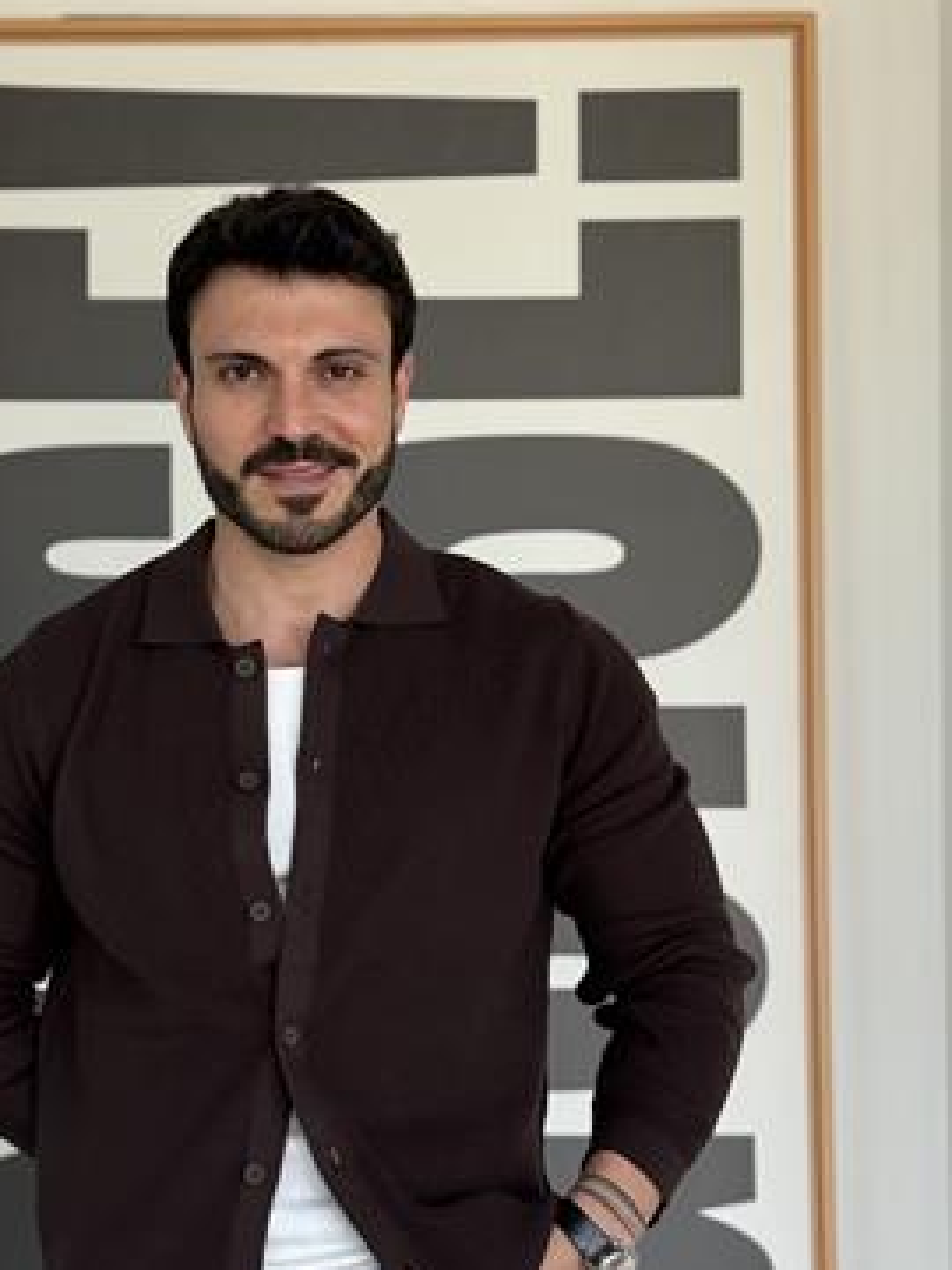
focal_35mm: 71
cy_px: 788
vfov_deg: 27.3
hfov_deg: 20.7
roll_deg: +0.0
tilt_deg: +3.0
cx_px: 324
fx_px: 2603
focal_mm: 6.76
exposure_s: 1/228
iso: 125
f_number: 1.78
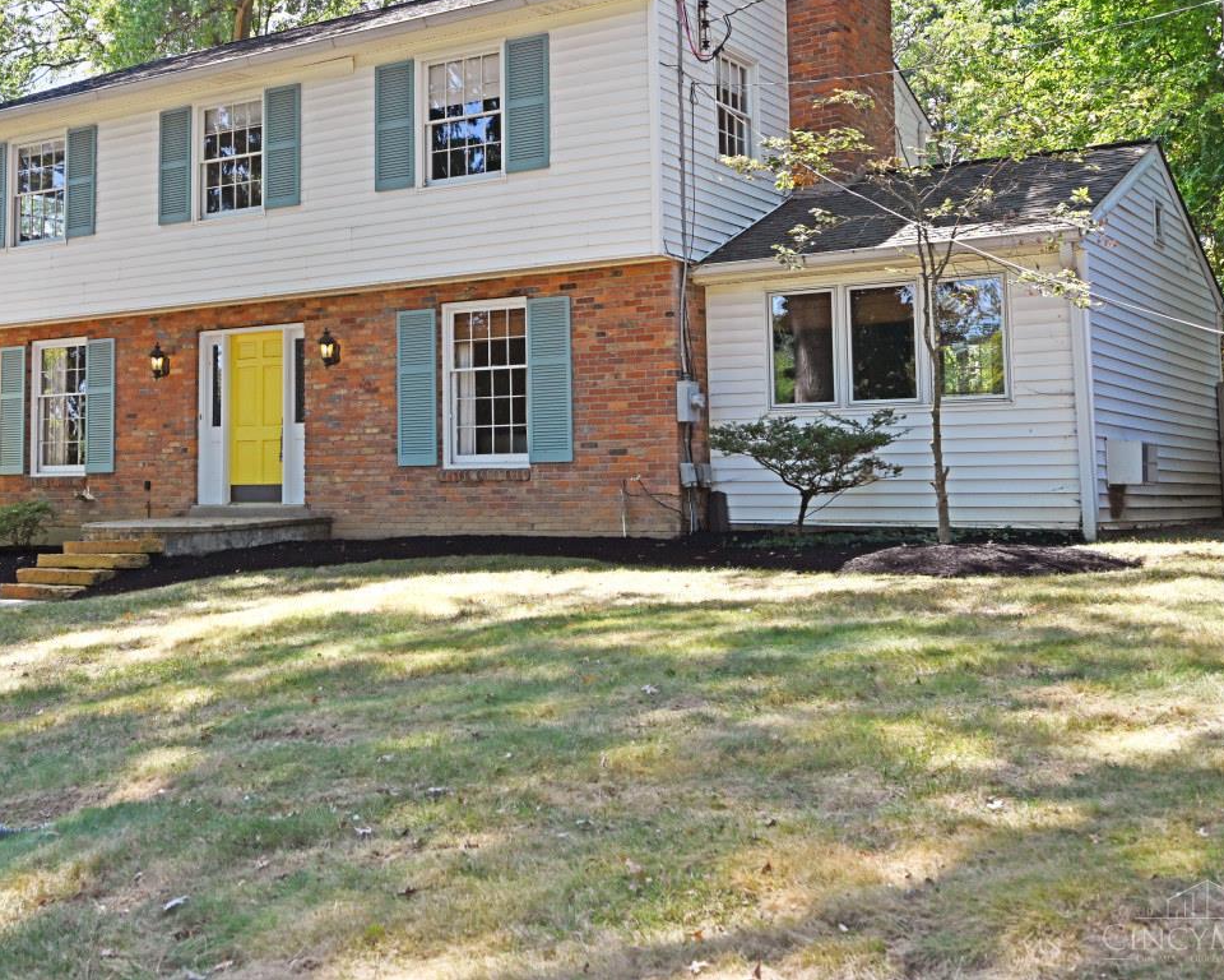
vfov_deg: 33.9
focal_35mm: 44
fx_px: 1594
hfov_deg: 41.1
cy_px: 343
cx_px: 342
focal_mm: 30
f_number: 5.6
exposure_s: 1/250
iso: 100
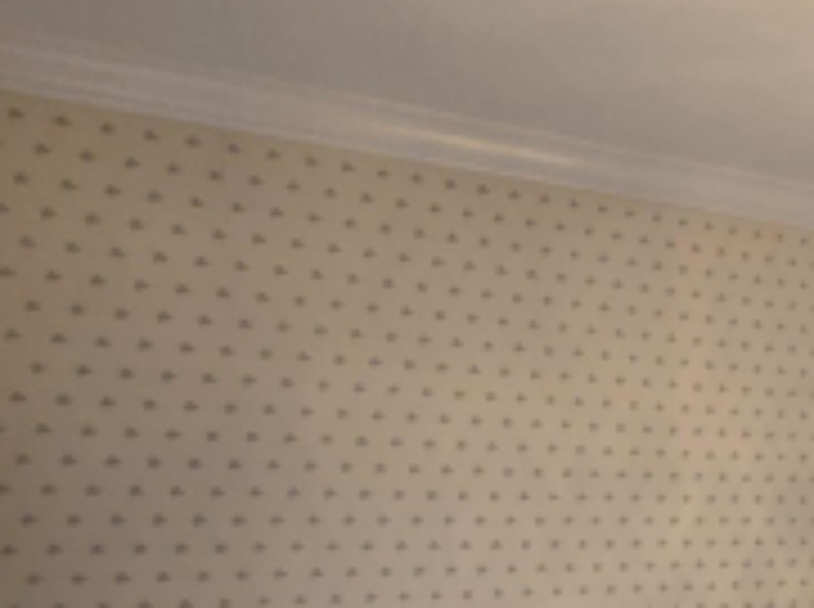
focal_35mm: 48
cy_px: 667
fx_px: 1126
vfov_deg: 27.6
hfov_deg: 33.1
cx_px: 956
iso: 64
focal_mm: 1.7
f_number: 2.2
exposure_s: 1/60
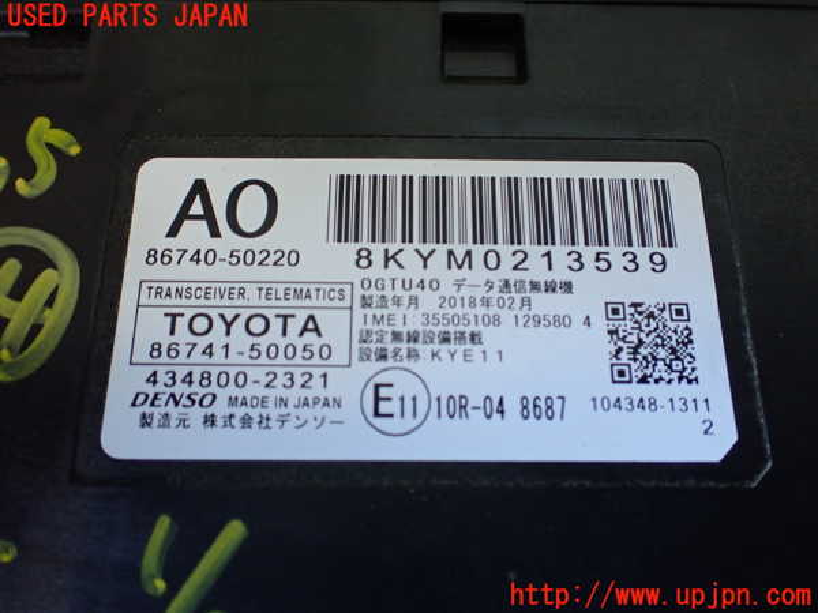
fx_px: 709
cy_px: 306
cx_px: 409
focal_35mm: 30
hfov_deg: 60.0
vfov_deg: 46.8
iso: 500
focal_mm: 5.4
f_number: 2.3
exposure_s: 1/125
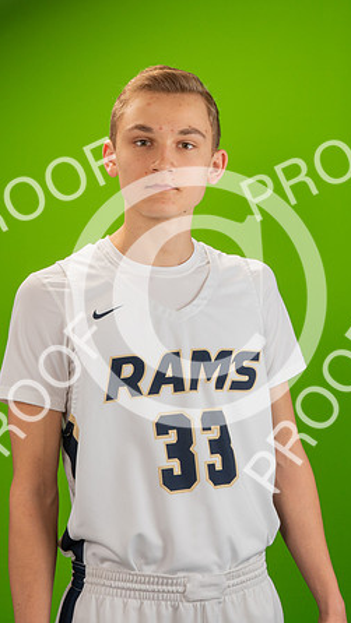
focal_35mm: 70
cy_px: 298
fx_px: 1158
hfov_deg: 17.2
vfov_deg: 30.1
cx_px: 177
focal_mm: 42
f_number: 18
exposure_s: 1/60
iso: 800
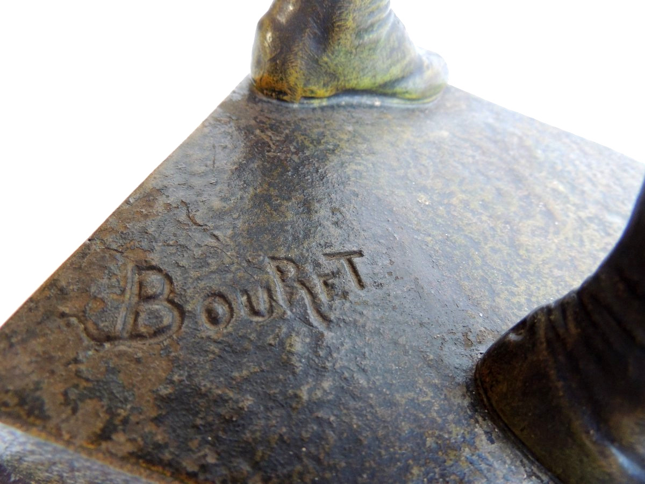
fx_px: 447
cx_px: 322
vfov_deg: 56.8
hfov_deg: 71.6
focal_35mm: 24
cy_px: 242
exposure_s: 1/15
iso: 400
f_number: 3
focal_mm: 4.3
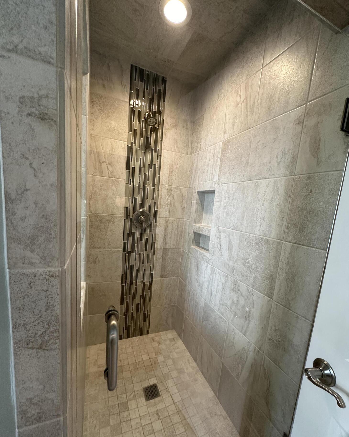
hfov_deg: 84.0
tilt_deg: -6.6
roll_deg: -5.2
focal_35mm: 15
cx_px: 179
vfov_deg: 96.6
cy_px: 236
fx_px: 194
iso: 250
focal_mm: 2.22
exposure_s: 1/120
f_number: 2.2
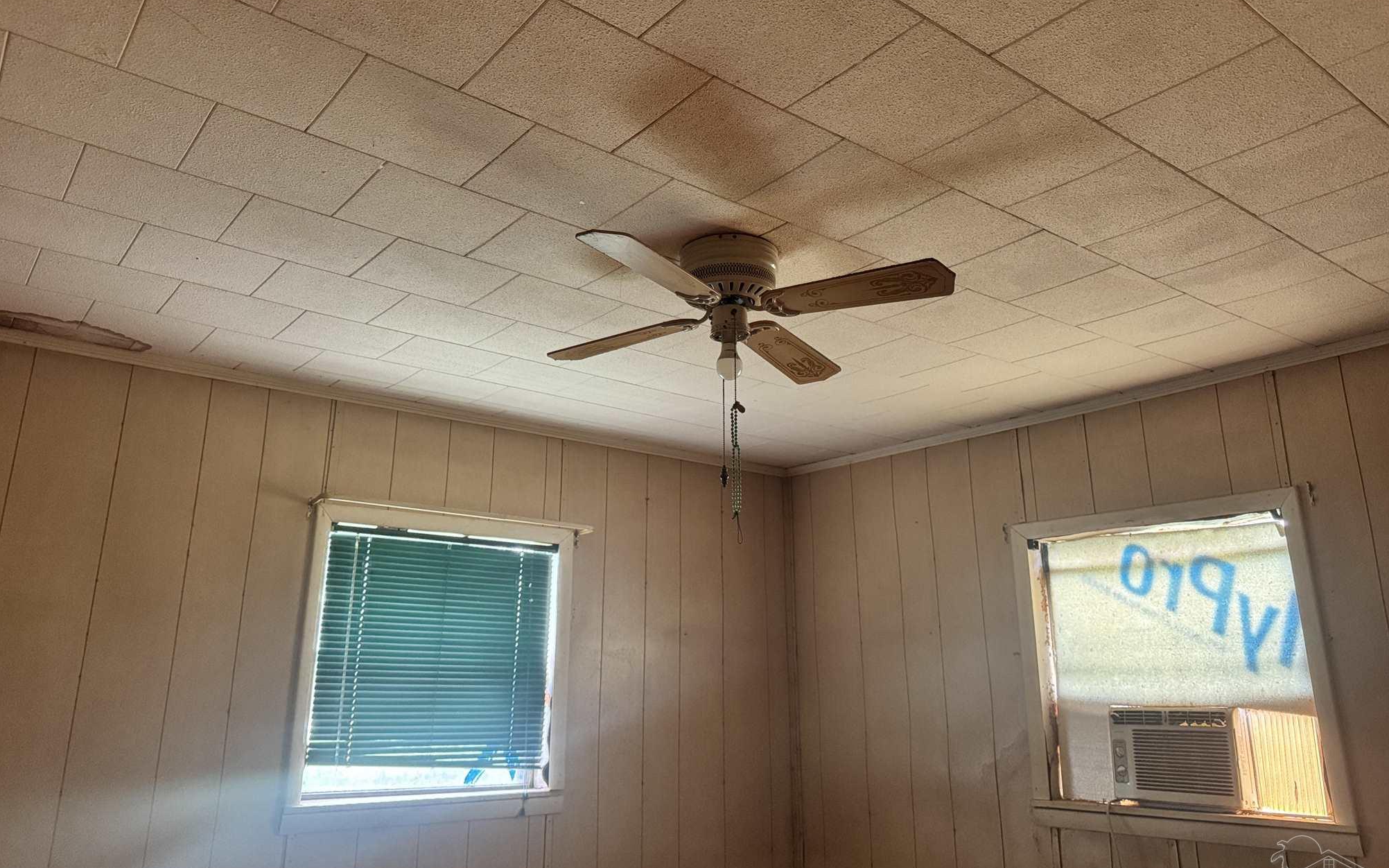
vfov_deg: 47.5
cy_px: 379
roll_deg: -0.4
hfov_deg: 70.4
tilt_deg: +17.3
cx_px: 685
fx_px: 984
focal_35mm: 26
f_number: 1.78
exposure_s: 1/40
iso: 800
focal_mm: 6.76
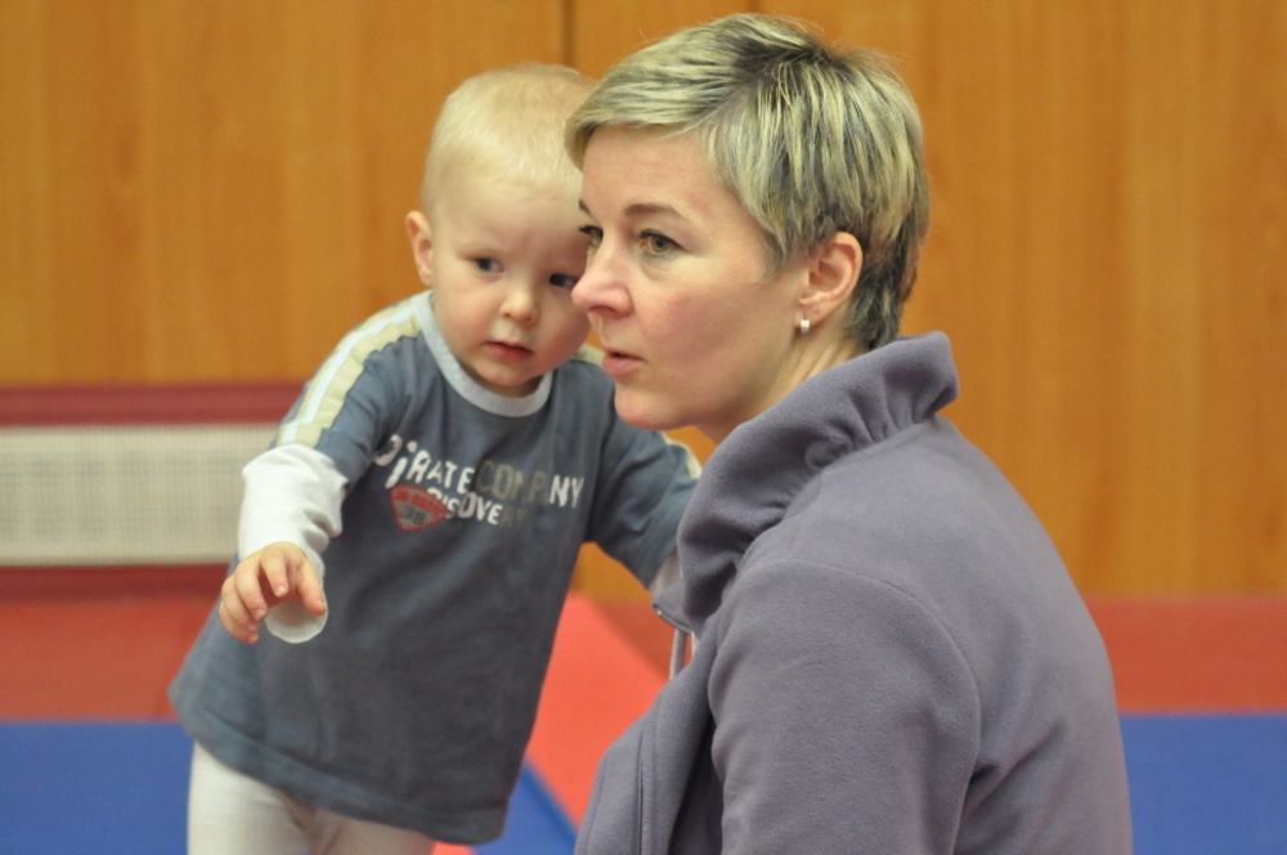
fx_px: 3749
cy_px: 428
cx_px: 644
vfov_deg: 13.0
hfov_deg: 19.5
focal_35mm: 105
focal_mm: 70
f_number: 3.2
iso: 2500
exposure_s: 1/160
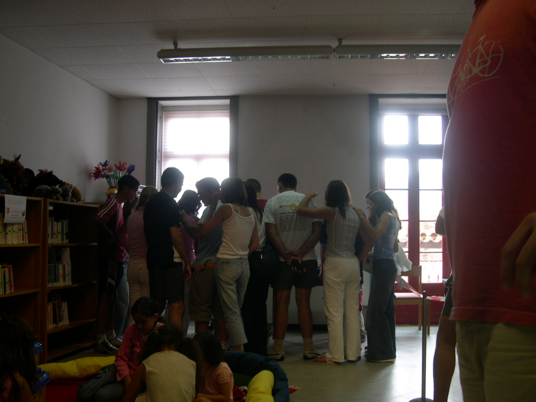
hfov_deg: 49.0
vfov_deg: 37.7
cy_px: 201
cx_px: 268
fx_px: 588
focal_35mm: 38
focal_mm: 8
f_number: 2.8
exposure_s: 1/50
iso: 100
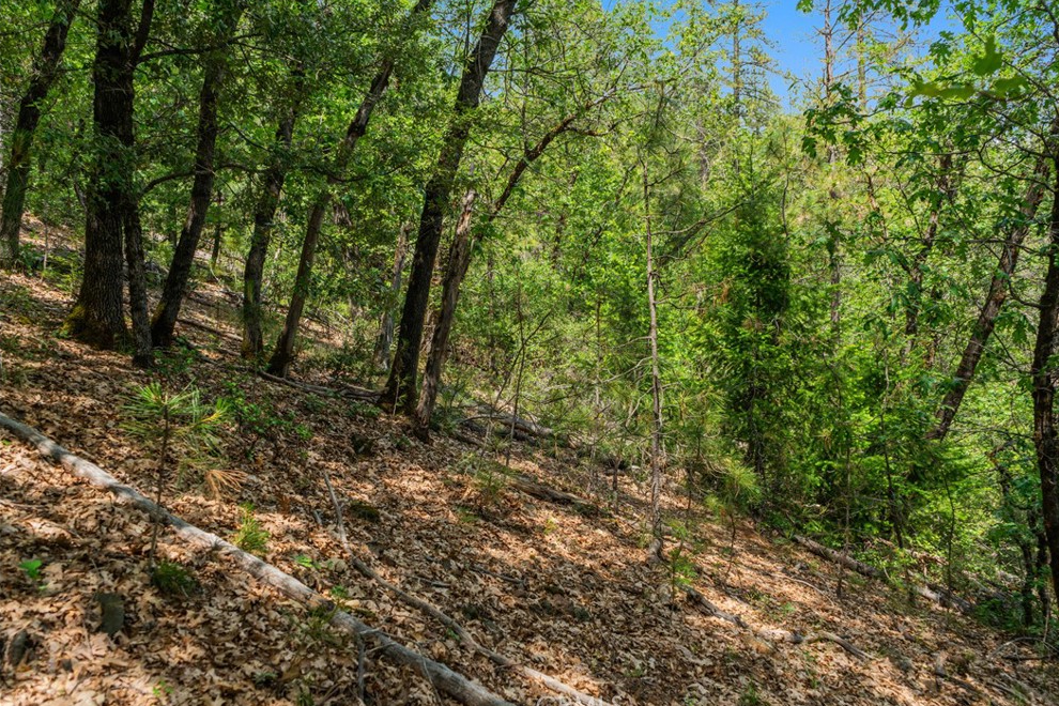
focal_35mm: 30
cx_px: 547
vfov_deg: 43.6
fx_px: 882
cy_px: 356
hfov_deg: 61.9
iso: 100
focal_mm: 29
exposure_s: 1/100
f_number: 5.6
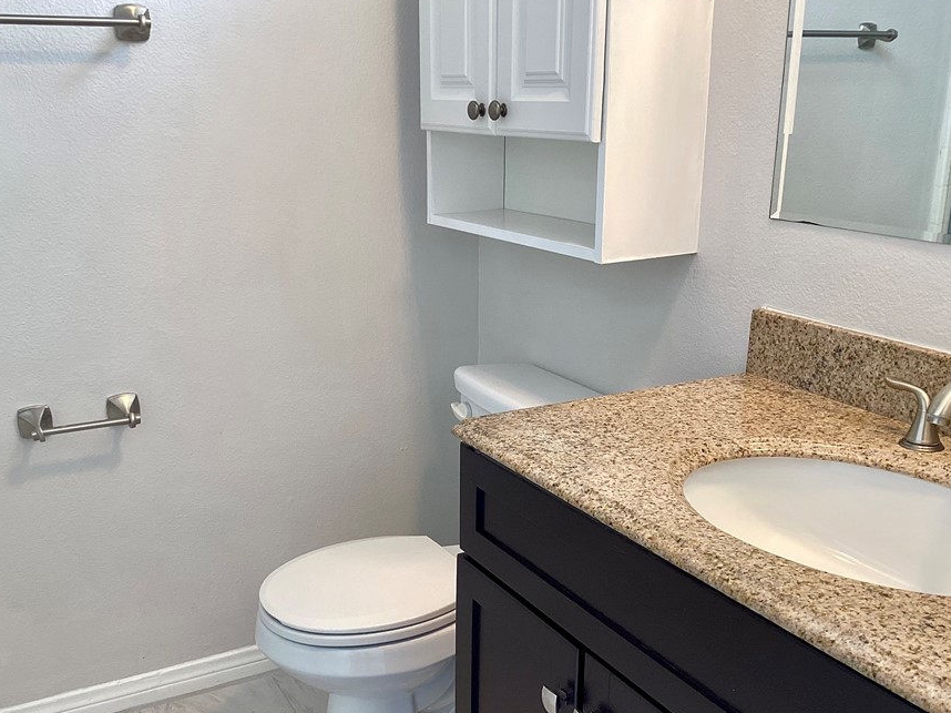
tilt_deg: -18.7
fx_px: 1016
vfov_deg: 38.6
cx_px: 413
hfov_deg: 50.0
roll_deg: -0.6
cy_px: 412
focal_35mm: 37
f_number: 2.4
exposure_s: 1/50
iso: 50
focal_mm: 3.3
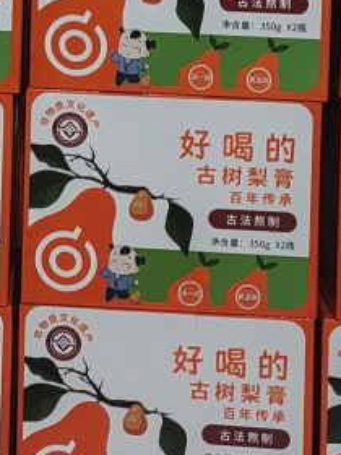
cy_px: -181
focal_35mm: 103
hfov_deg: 14.0
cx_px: -44
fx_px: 1353
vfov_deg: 17.5
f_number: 1.9
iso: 250
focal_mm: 5.52
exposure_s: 1/25
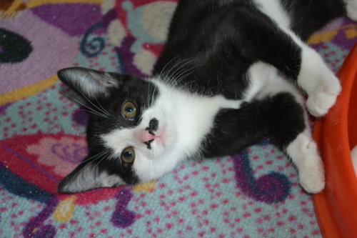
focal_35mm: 82
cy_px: 119
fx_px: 818
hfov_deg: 24.6
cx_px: 178
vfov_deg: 16.5
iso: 1400
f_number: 5.6
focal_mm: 55
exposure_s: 1/60
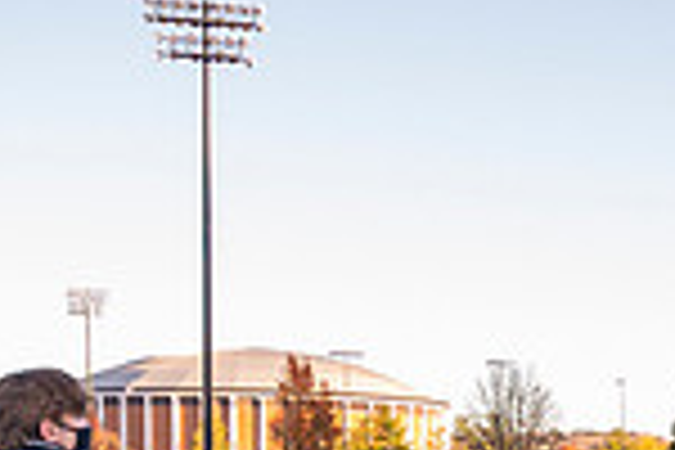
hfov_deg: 21.3
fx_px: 1744
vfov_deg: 13.9
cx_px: 639
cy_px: 662
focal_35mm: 93
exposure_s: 1/2500
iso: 2000
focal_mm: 24
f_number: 4
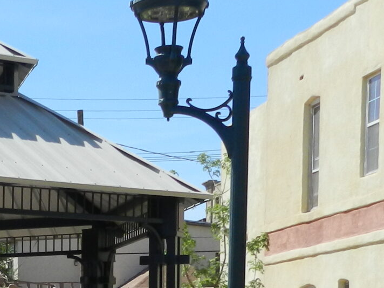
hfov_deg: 16.2
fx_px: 1276
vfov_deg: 12.3
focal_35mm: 115
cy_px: 432
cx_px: -112
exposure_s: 1/1000
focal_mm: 5.6
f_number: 4
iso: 160
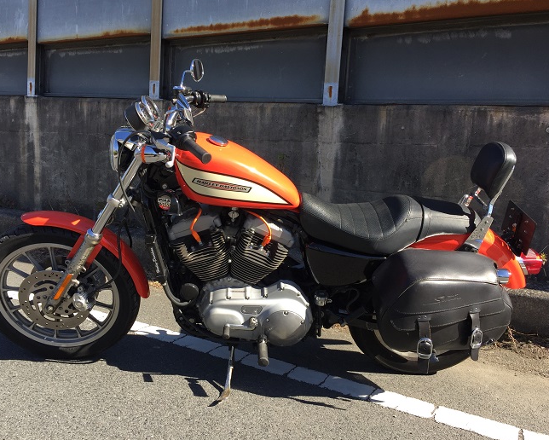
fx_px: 504
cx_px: 257
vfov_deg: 47.1
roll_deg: -3.4
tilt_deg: -6.6
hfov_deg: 57.1
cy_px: 225
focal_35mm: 31
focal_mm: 4.15
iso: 32
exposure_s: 1/628
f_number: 2.2
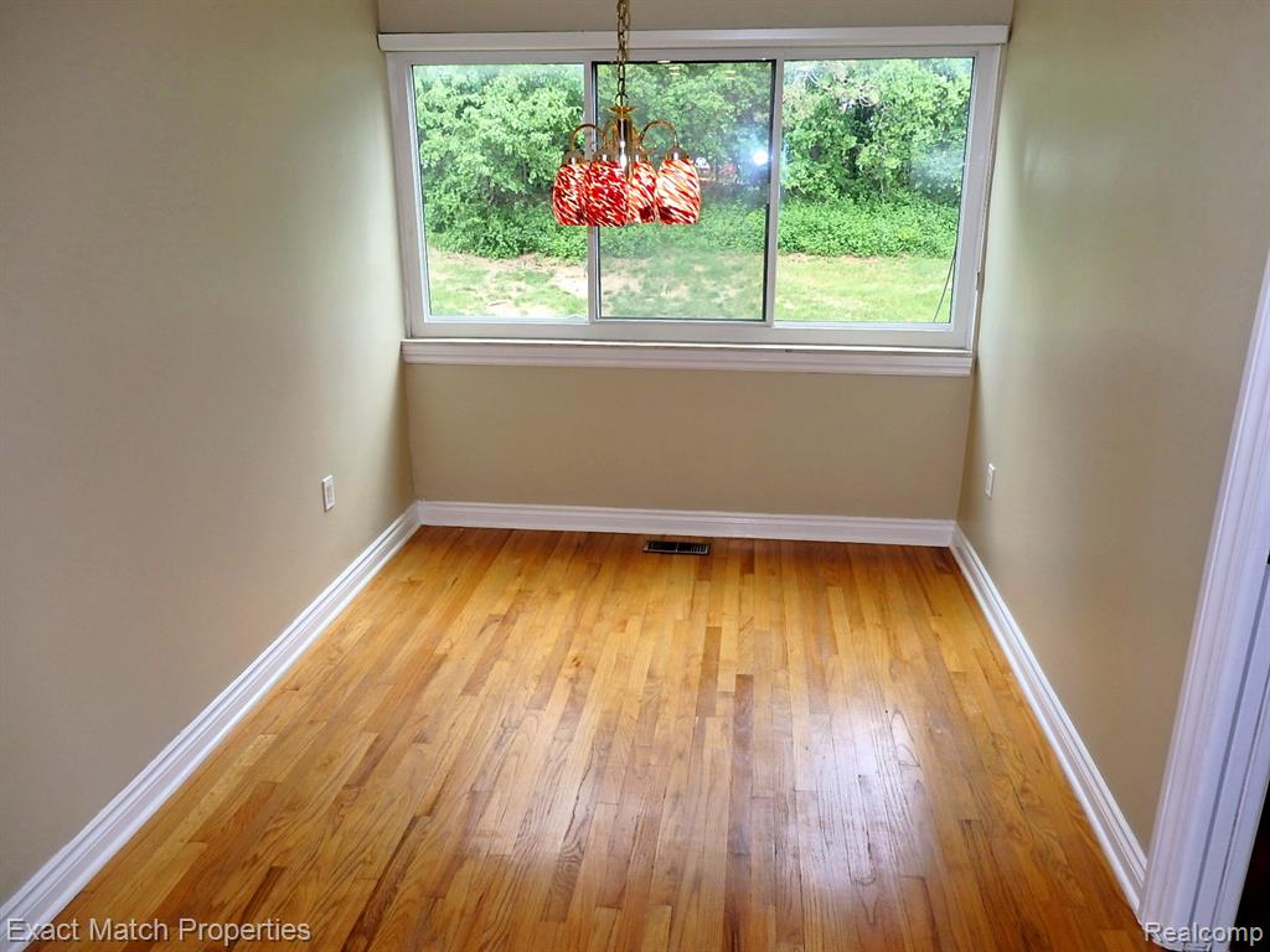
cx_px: 635
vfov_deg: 54.9
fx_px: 917
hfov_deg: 69.4
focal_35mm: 25
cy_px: 476
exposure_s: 1/80
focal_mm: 4.5
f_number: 3
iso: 125
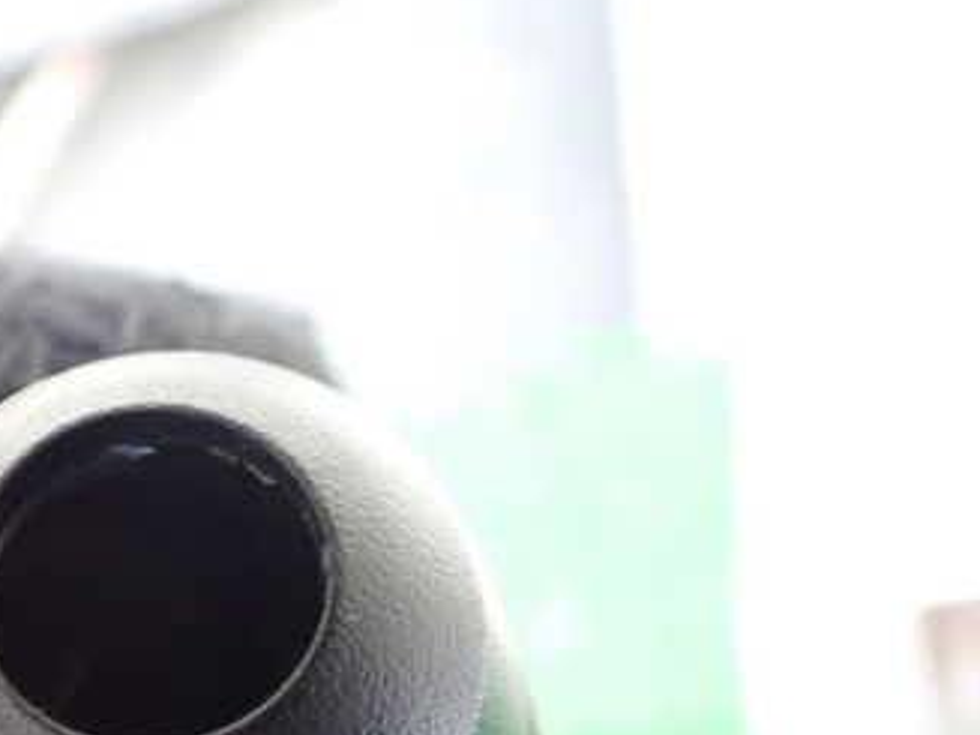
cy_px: 555
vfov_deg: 26.2
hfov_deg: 33.3
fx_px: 1557
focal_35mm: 55
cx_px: 111
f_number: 2.3
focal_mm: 5.4
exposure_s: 1/30
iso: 800
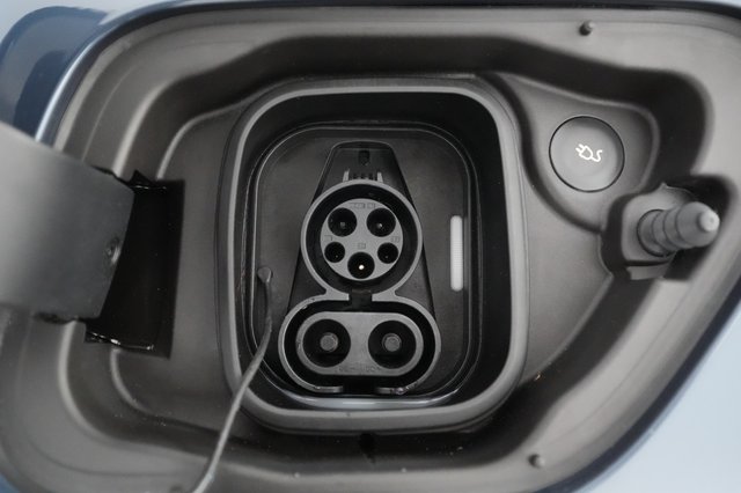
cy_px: 246
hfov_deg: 65.5
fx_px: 576
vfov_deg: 46.4
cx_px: 370
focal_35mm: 28
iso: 16000
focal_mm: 28
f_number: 4.5
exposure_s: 1/100
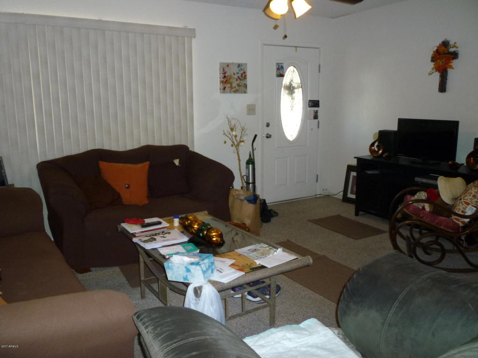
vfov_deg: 48.2
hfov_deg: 61.7
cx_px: 239
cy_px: 179
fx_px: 400
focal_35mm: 29
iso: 250
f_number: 3.3
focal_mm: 5.2
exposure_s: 1/60
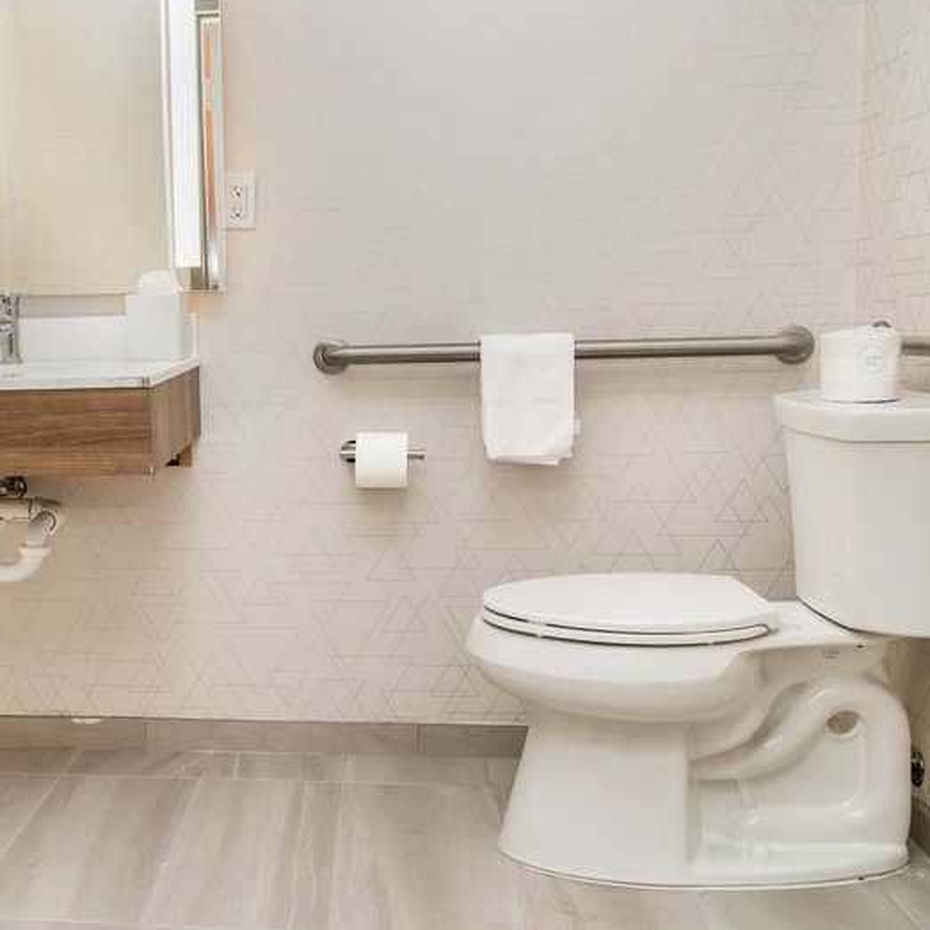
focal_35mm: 39
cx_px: 228
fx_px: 1185
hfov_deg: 41.5
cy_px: 458
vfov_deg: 42.8
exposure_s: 1/125
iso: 1000
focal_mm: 30
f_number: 7.1
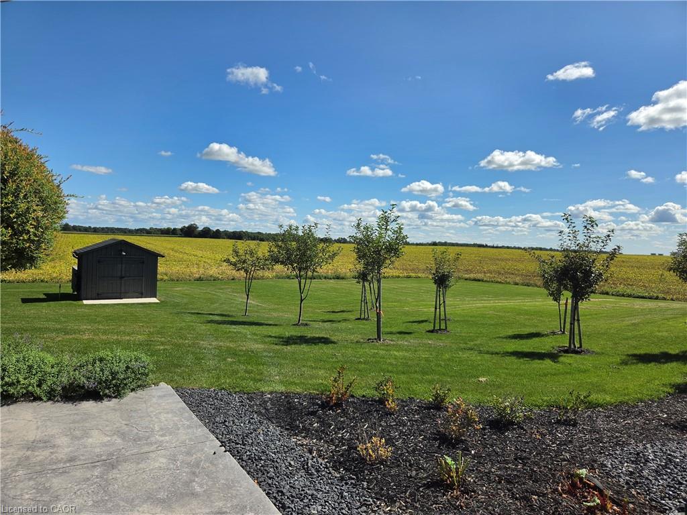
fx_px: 456
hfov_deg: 73.9
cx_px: 344
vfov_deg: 58.9
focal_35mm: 23
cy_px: 258
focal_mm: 5.4
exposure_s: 1/6615
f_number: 1.8
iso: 80
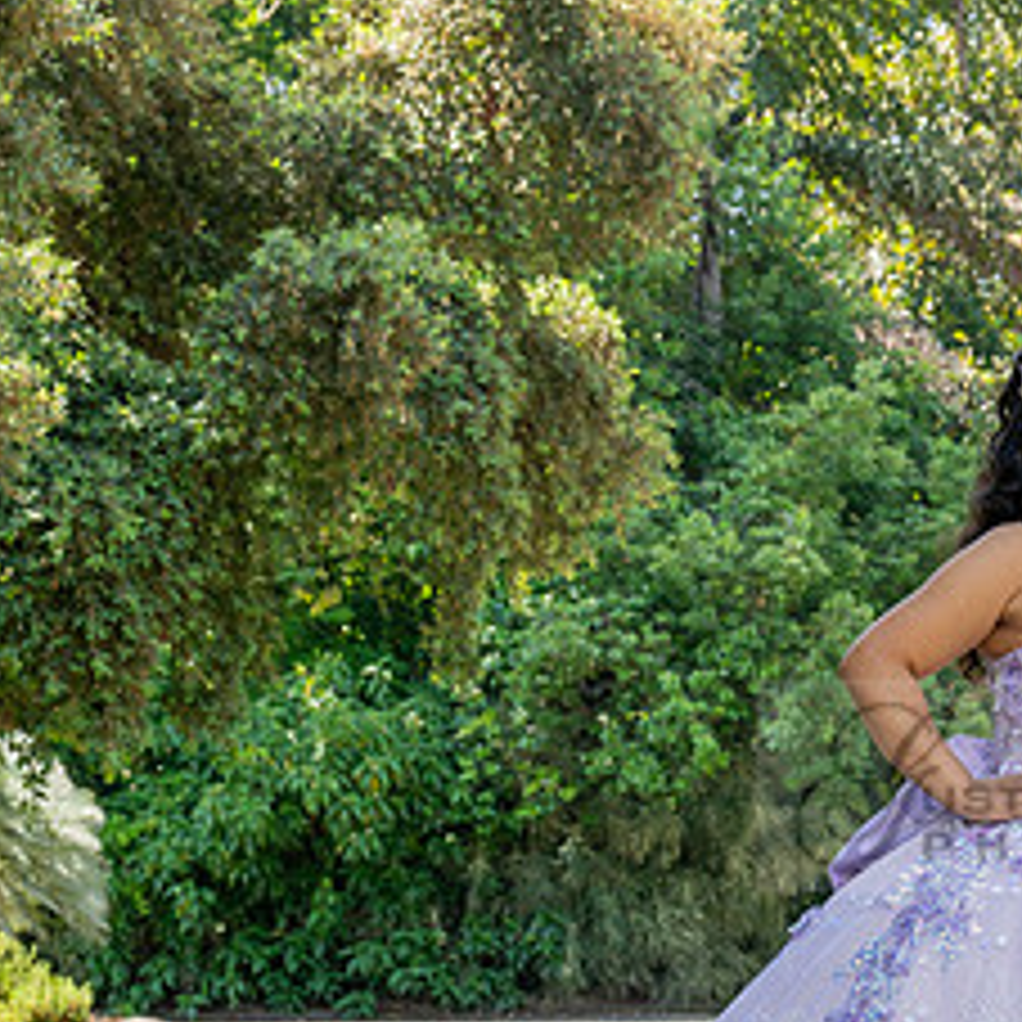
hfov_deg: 13.5
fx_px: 4209
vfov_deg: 13.8
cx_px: 1196
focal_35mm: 126
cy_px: 753
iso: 200
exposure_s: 1/200
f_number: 5.6
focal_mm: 56
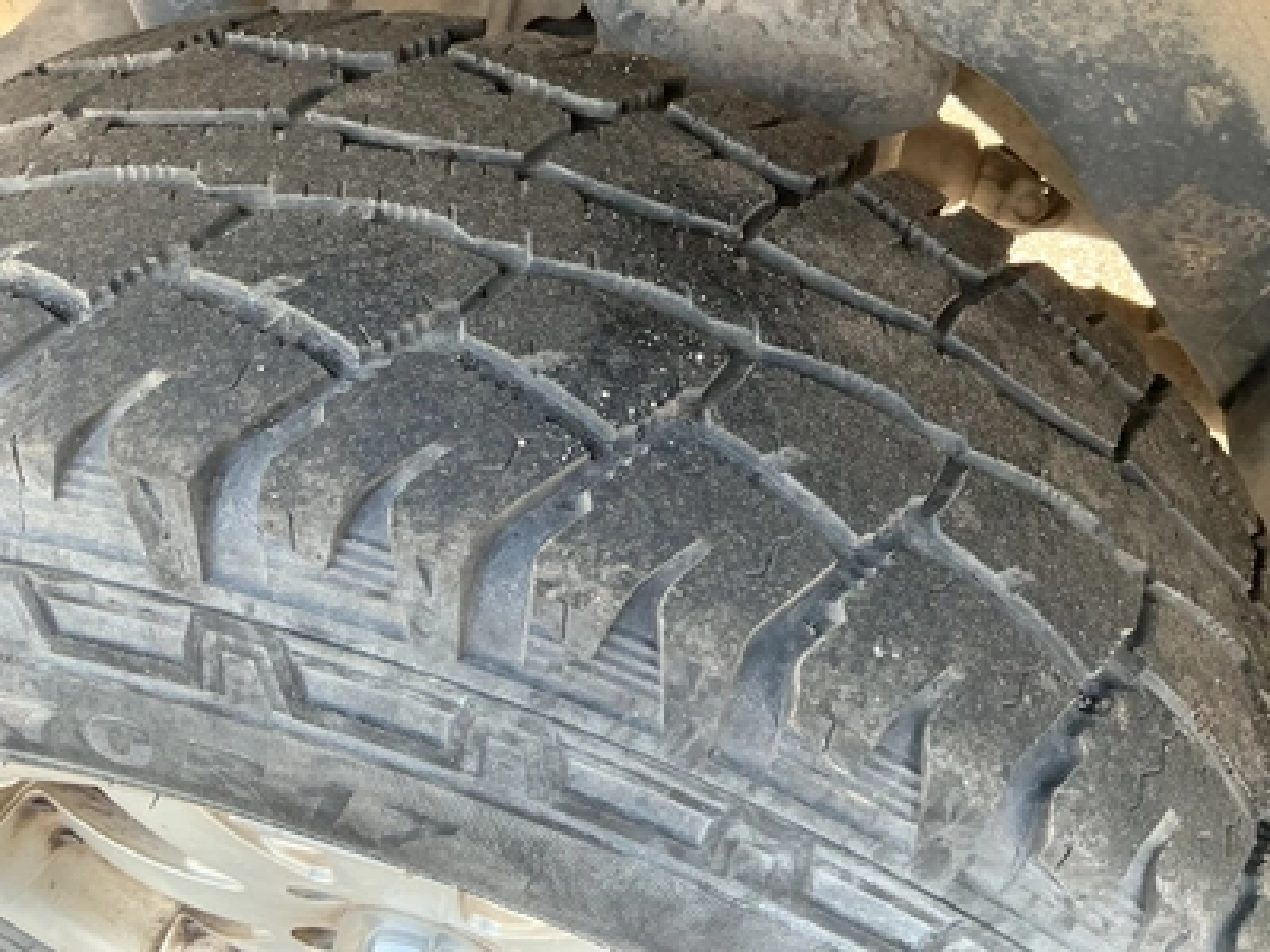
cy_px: 476
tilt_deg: -53.5
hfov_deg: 63.4
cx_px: 635
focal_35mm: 28
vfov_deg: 49.7
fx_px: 1027
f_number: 1.8
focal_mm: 3
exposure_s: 1/122
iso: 64
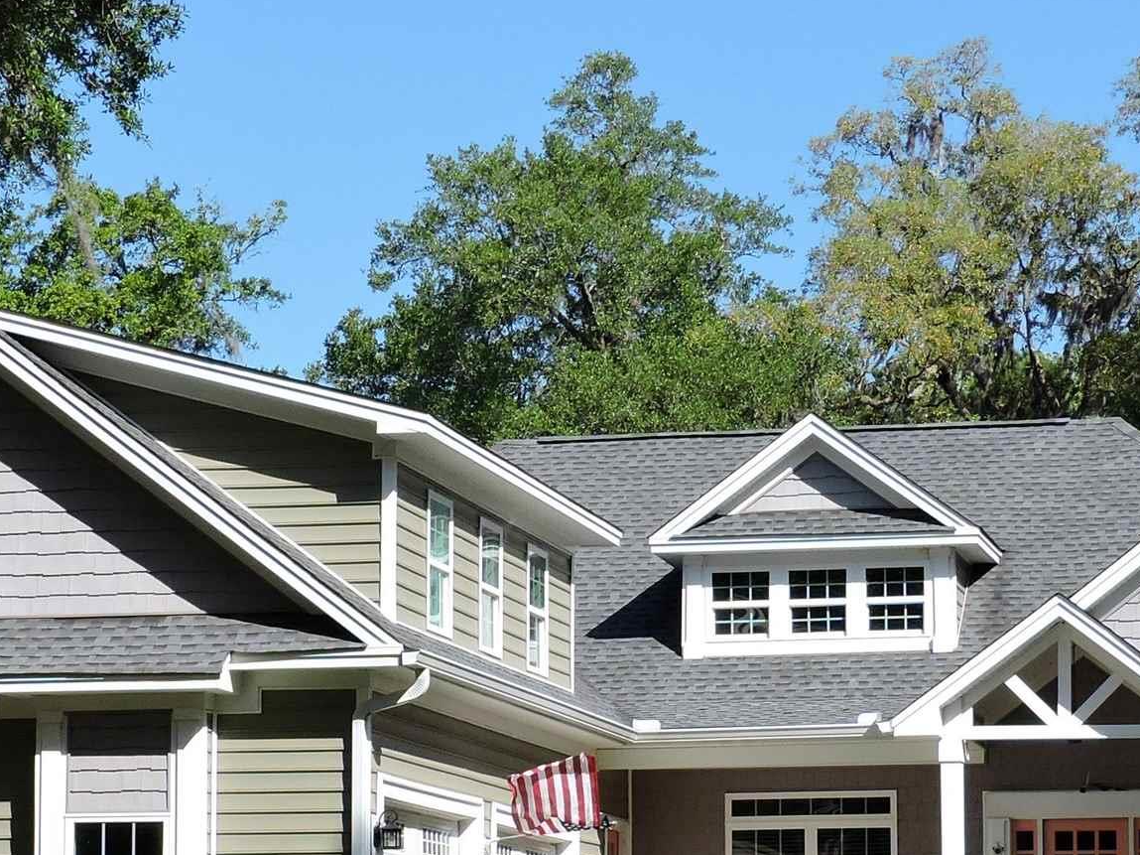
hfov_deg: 17.1
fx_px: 3786
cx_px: 550
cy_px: 629
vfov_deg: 12.8
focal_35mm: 115
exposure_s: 1/1000
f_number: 3.4
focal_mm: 7.7
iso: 100
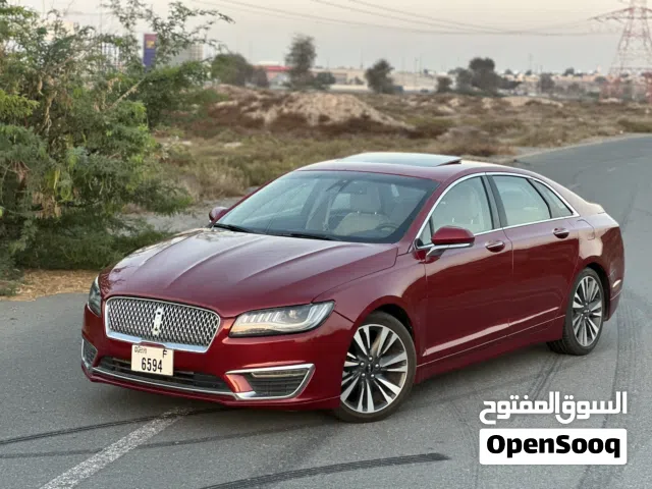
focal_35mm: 77
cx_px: 326
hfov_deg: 25.3
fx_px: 1450
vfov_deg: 19.1
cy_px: 244
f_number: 2.8
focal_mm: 9
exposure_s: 1/121
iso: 160
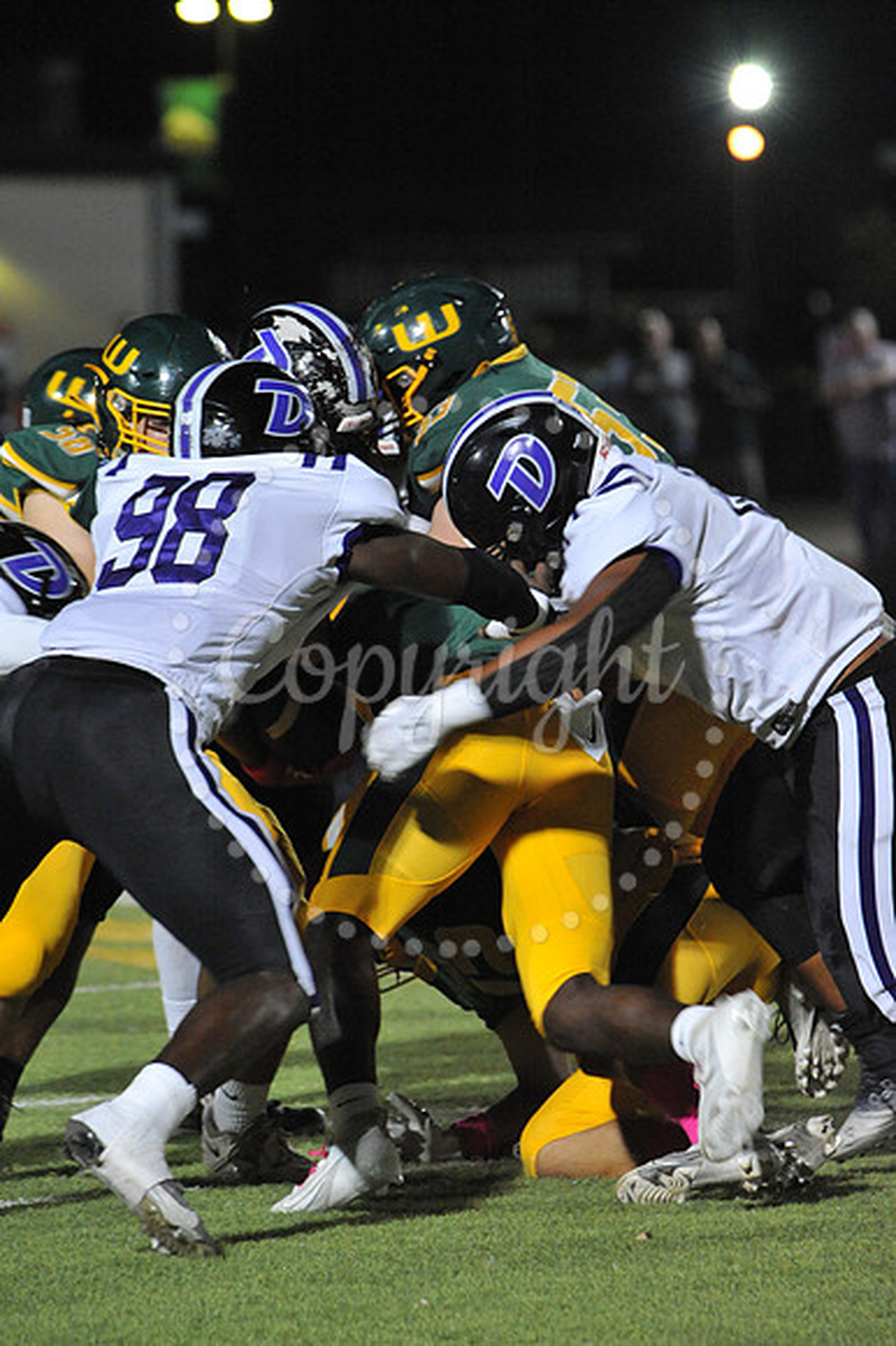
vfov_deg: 5.9
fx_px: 13081
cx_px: 448
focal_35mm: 350
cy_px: 673
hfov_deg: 3.9
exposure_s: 1/200
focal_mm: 350
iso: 6400
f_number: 8
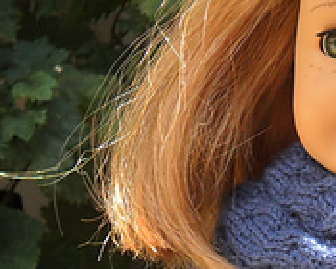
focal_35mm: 123
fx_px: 1223
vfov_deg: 12.5
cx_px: 399
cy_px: 160
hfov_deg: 15.1
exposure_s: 1/125
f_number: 4.5
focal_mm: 7.8
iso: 100
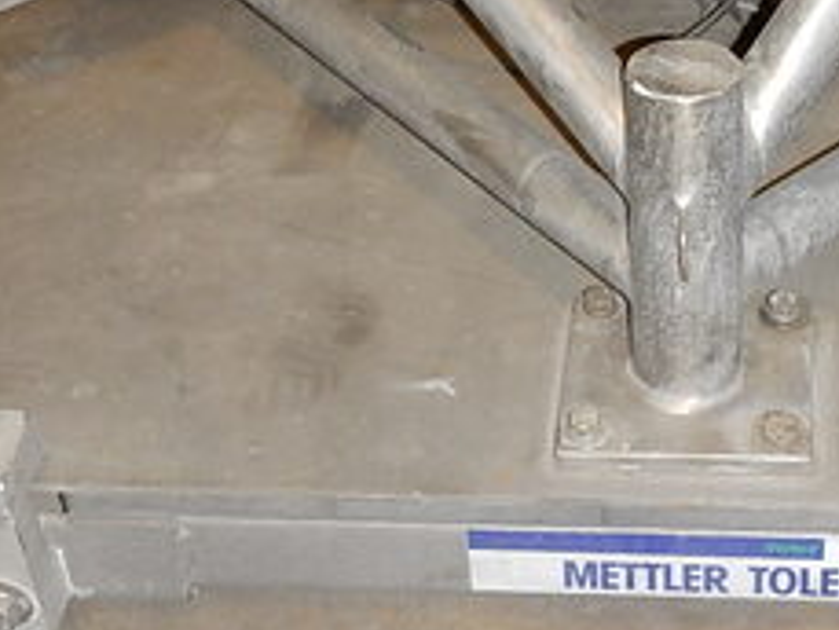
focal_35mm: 89
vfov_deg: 16.6
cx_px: 674
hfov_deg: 21.7
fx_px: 2158
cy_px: 231
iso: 200
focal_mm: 6.1
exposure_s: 1/30
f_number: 4.2
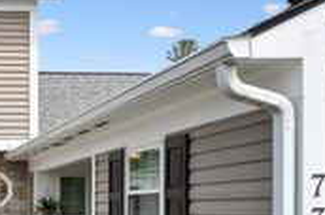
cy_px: 205
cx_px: -83
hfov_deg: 27.1
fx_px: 577
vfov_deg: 20.6
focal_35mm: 64
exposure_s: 1/1000
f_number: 2.8
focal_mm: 8.38
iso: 100
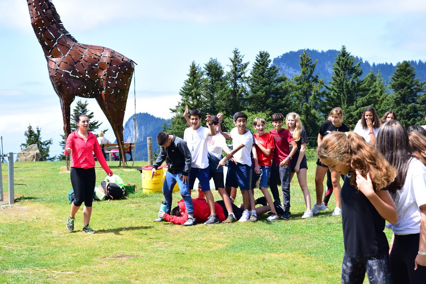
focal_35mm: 82
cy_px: 142
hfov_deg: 24.6
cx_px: 213
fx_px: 976
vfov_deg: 16.6
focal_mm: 55
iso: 800
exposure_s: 1/1250
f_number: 8
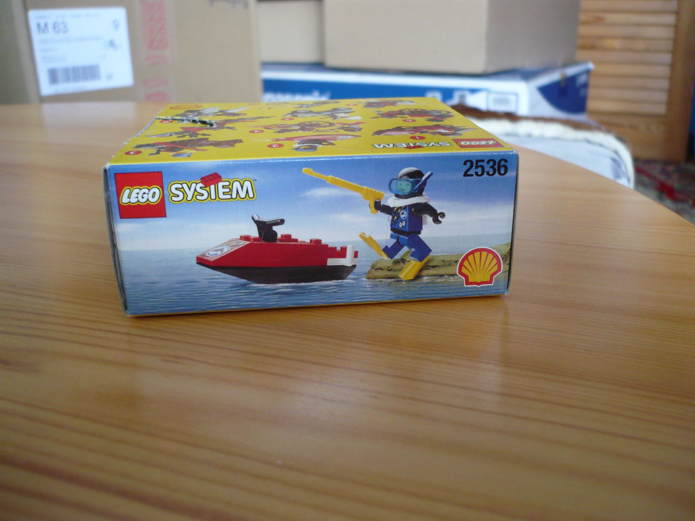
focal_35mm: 35
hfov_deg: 52.6
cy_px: 260
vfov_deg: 40.7
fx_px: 703
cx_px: 348
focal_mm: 5.8
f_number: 2.8
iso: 160
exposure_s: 1/30
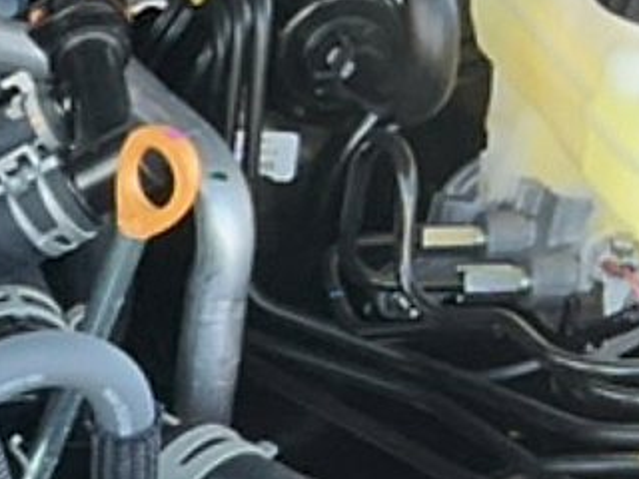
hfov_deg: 10.9
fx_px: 2769
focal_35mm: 150
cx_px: -949
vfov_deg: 9.8
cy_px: 537
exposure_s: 1/100
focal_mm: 3
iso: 50
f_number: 1.8
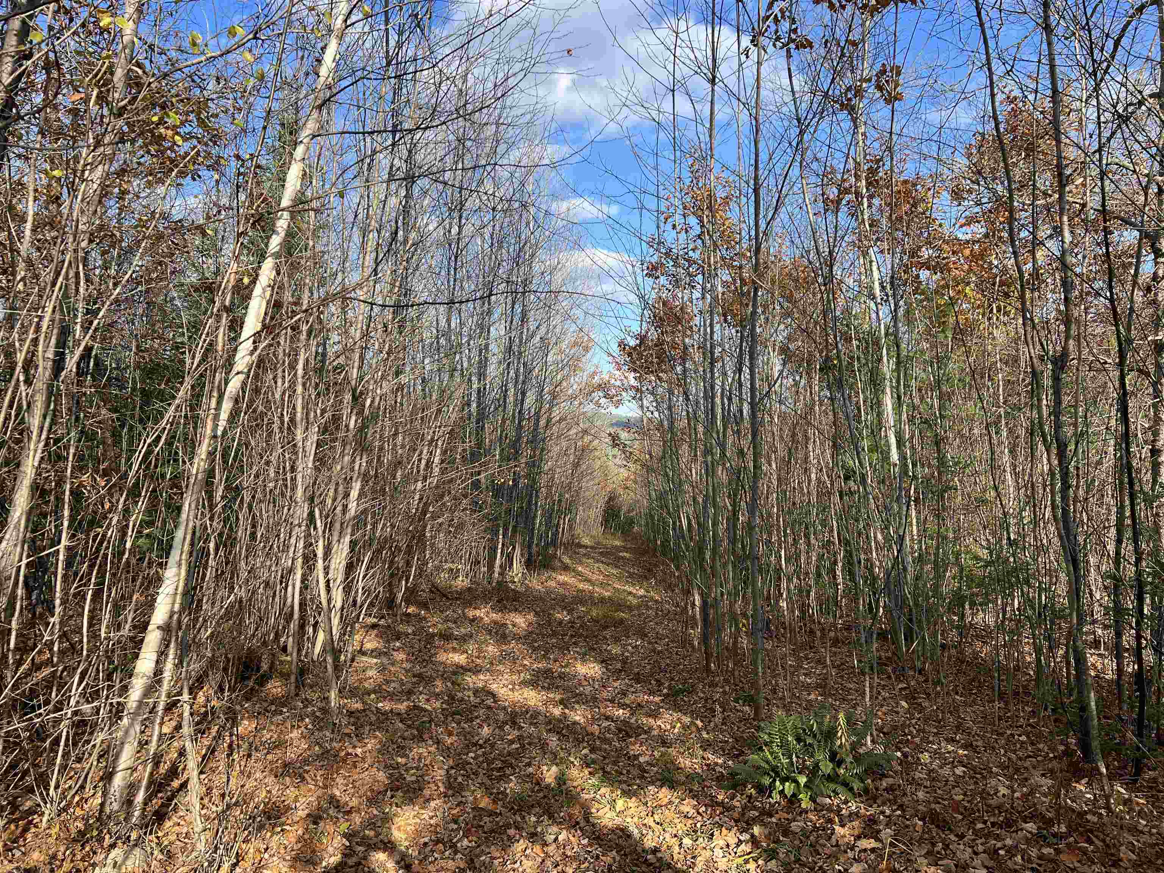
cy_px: 436
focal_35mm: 26
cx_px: 582
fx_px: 874
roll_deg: -0.2
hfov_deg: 67.3
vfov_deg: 53.1
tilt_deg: +0.2
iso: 50
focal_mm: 5.7
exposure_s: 1/1669
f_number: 1.5
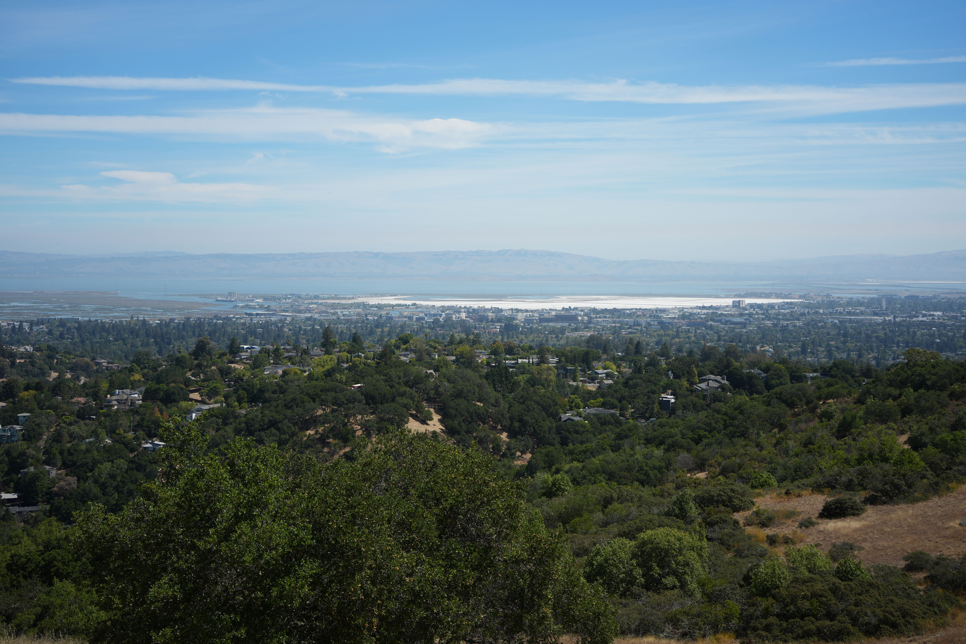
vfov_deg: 27.0
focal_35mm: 50
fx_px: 1342
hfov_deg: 39.6
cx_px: 483
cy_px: 322
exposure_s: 1/1600
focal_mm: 50
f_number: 4.5
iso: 200
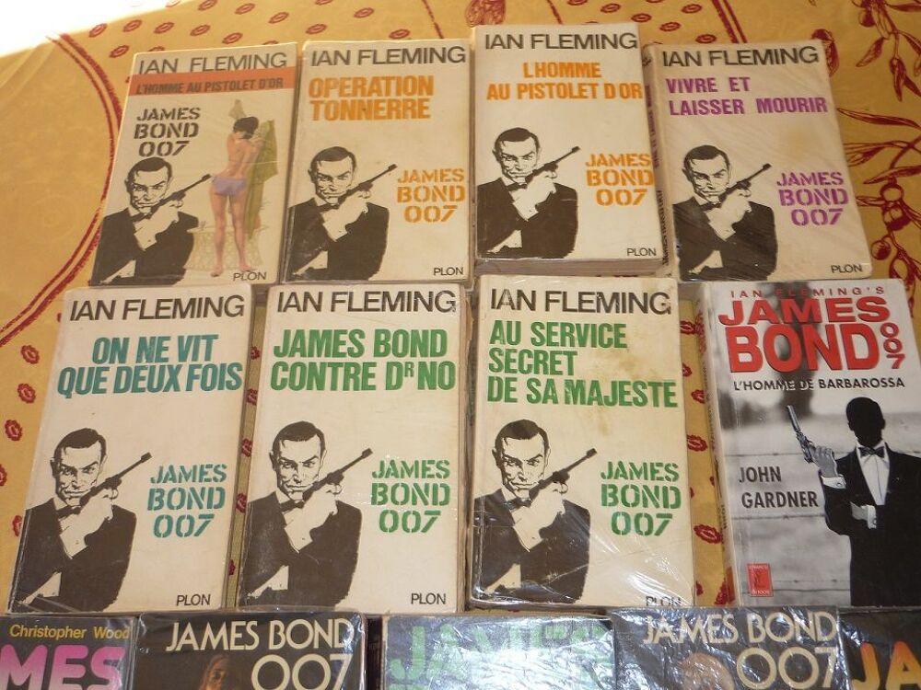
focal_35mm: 33
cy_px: 345
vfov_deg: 42.9
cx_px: 460
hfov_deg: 55.4
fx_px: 878
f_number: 2.8
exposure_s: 1/30
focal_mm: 5.5
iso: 100
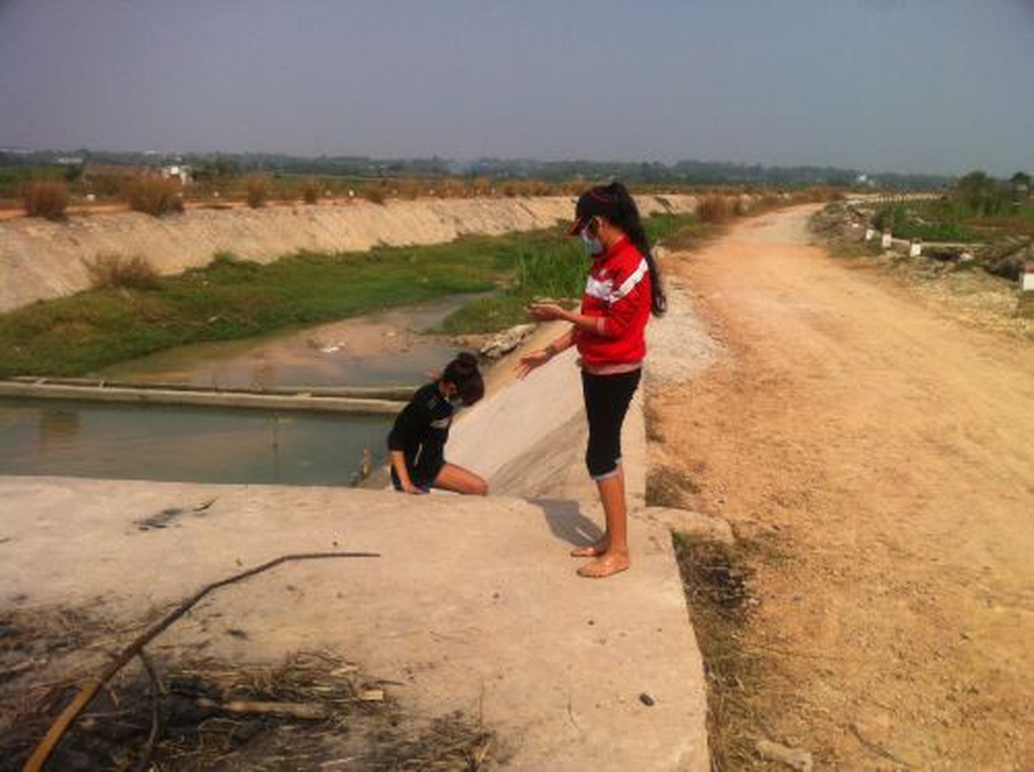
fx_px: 1043
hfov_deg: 52.7
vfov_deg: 40.6
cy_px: 386
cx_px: 517
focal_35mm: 35
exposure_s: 1/2155
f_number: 2.8
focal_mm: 3.85
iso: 80
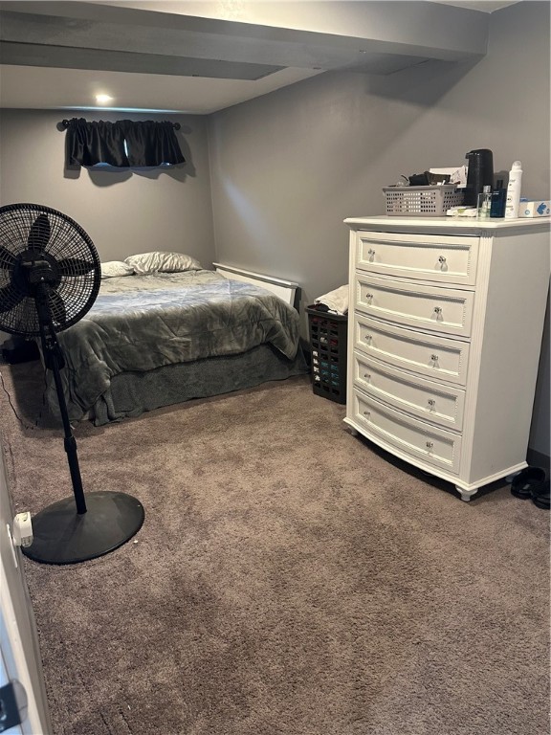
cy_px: 368
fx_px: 509
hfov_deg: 56.8
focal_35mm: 24
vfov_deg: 71.6
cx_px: 276
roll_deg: +2.3
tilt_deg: -19.3
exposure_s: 1/60
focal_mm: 6.86
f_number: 1.78
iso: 320
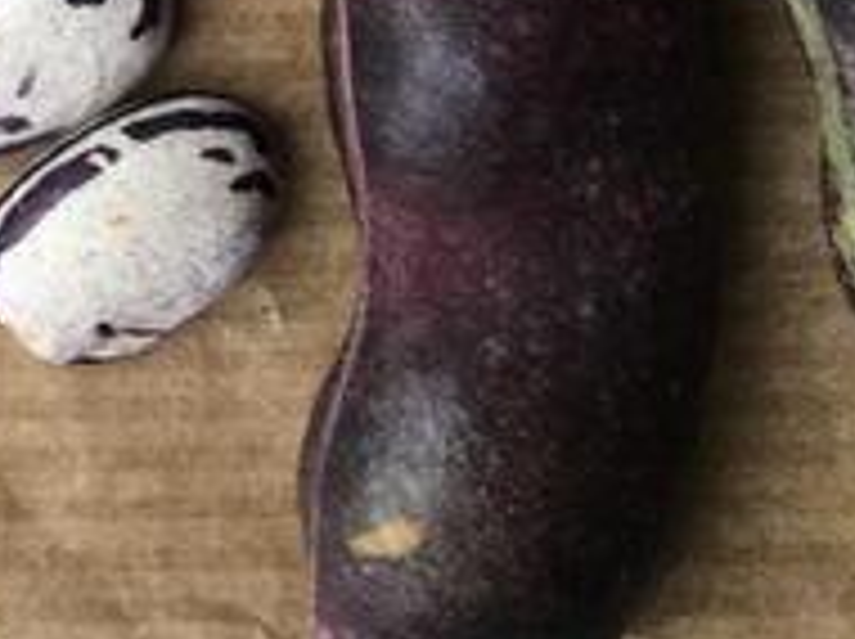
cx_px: -648
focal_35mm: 107
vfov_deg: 12.7
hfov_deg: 15.9
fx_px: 2640
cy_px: -470
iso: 32
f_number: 2.2
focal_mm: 4.15
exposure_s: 1/50
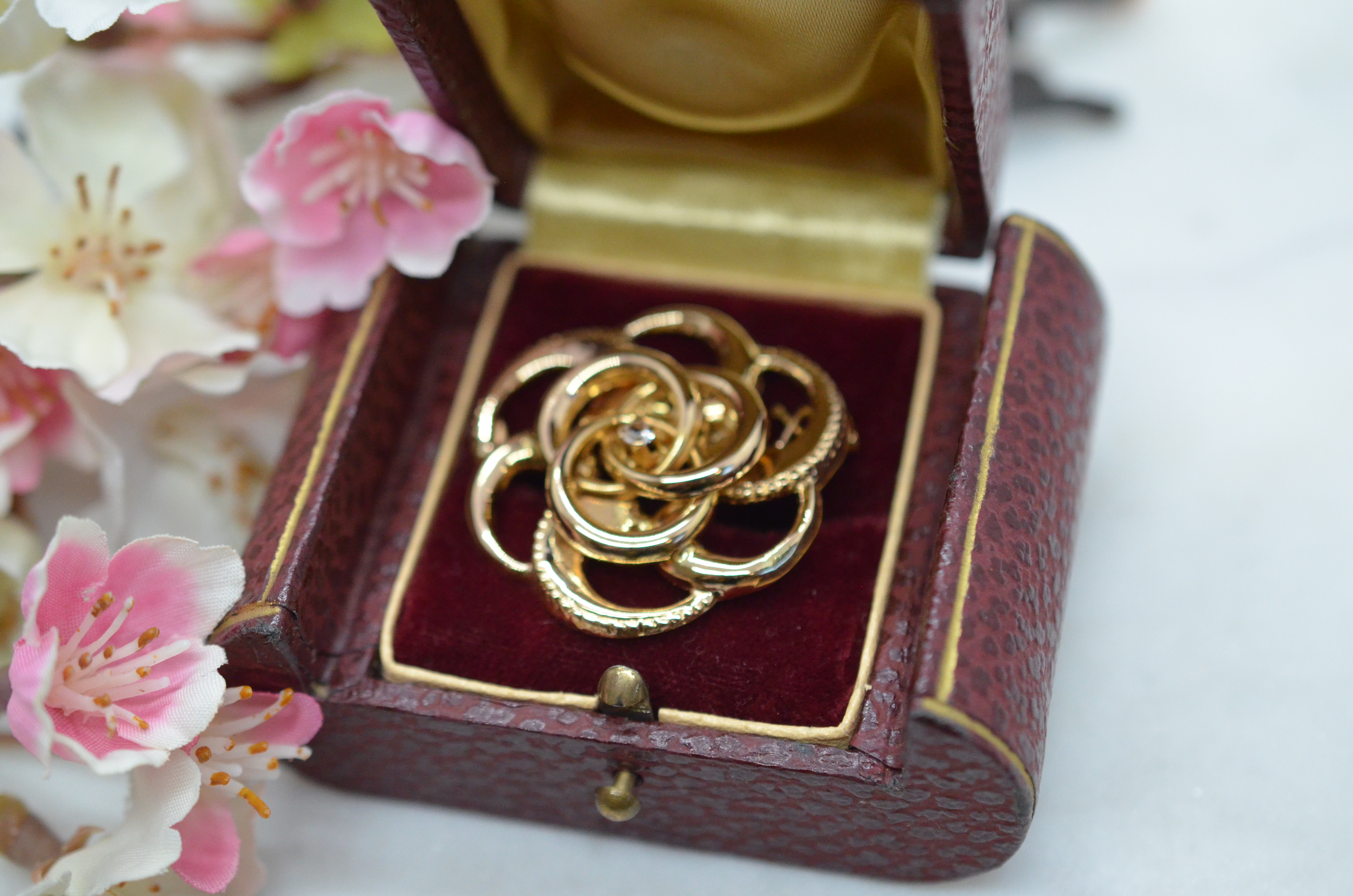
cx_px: 676
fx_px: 2250
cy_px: 448
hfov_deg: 33.5
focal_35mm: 60
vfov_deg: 22.5
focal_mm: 40
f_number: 4
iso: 2500
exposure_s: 1/1600
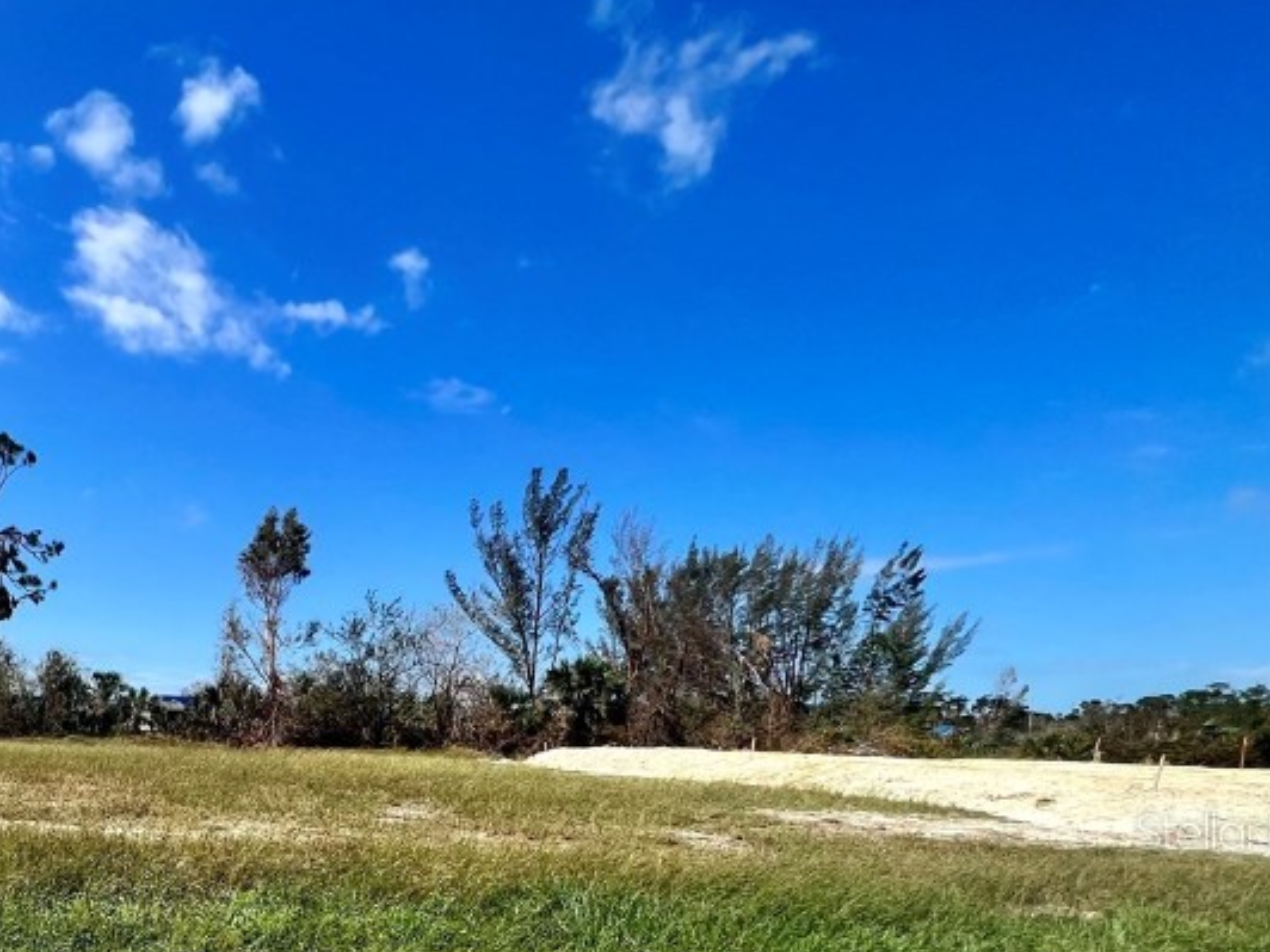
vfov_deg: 49.7
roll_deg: -1.8
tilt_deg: -5.7
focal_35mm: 25
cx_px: 138
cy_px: 830
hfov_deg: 59.6
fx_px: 917
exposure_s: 1/2137
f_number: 1.8
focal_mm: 1.57
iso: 32
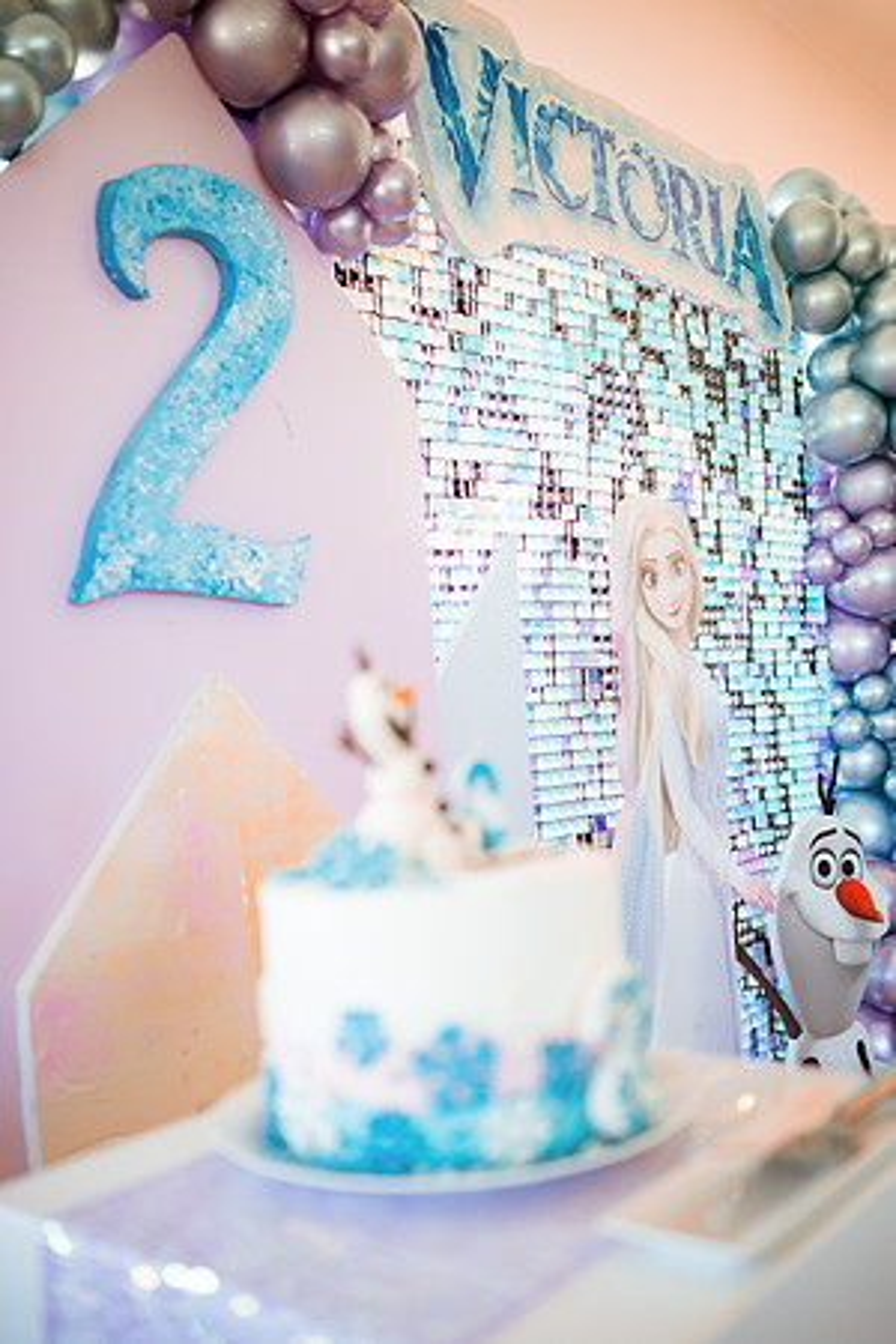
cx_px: 448
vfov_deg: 54.4
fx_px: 1307
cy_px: 672
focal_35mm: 35
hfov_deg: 37.9
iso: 1600
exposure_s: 1/800
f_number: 2
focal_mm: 35
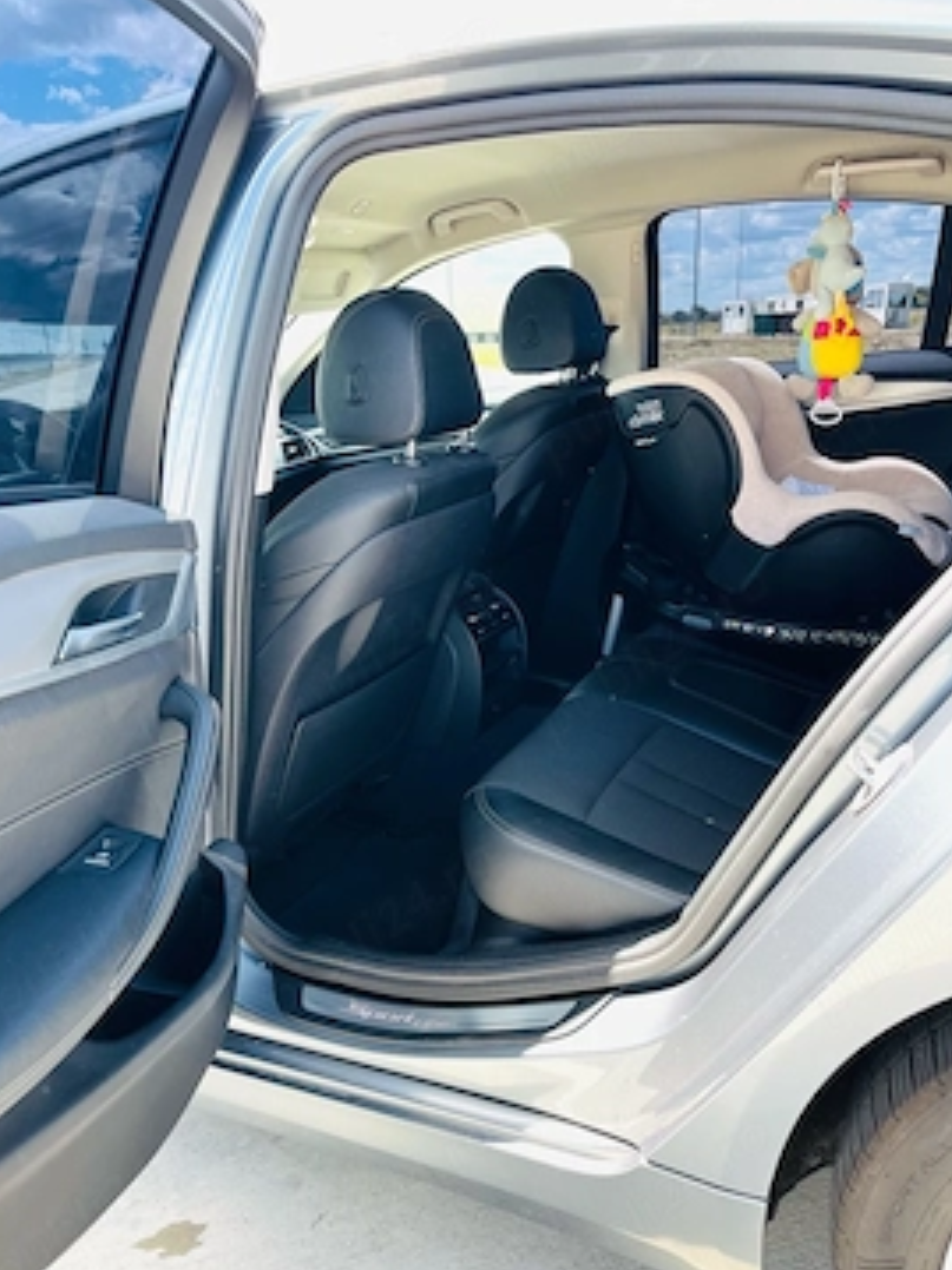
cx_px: 449
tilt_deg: -18.8
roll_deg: +3.8
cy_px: 697
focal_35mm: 29
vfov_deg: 61.6
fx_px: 1064
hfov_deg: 48.2
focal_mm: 5.1
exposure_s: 1/412
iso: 50
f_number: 1.6
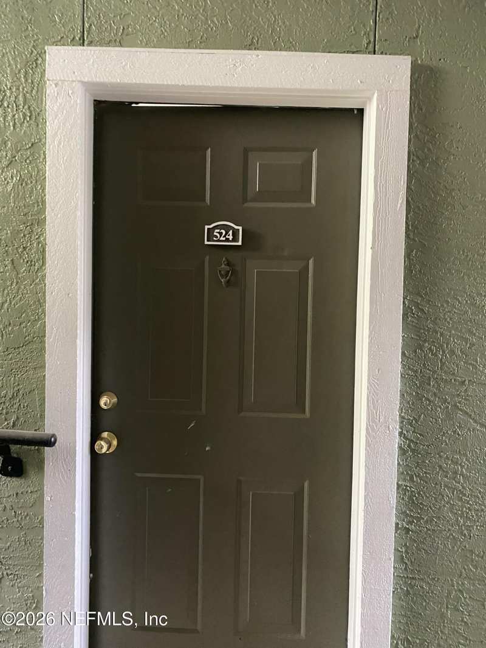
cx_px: 243
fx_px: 487
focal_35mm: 26
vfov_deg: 67.3
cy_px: 324
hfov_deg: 53.1
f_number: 1.8
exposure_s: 1/30
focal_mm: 4.25
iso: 640
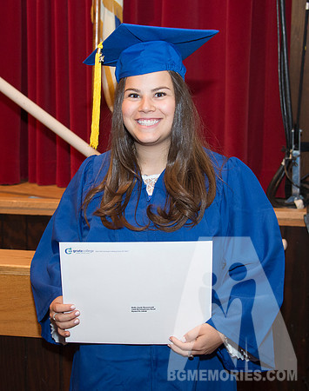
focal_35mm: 69
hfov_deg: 22.1
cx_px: 140
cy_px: 194
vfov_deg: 27.8
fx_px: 792
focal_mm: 45
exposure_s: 1/80
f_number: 4.2
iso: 2000
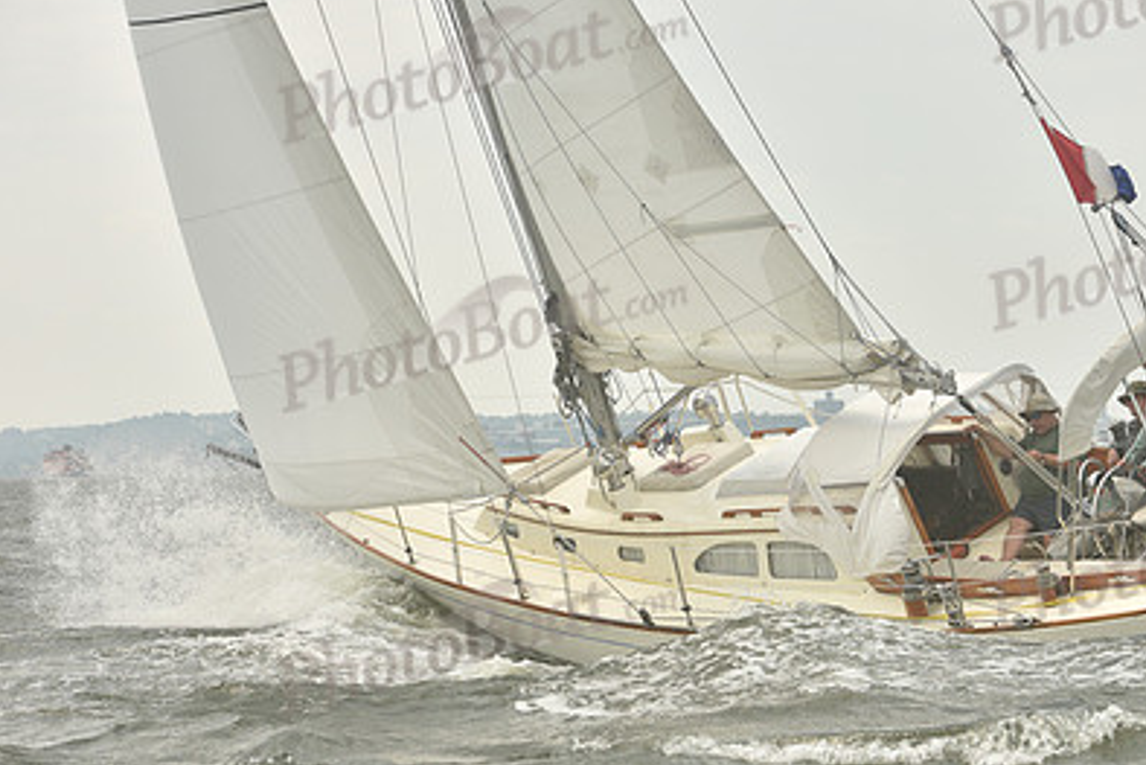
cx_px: 841
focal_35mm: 103
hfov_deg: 19.7
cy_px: 446
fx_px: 3280
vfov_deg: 13.3
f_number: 8
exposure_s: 1/800
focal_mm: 70
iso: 250
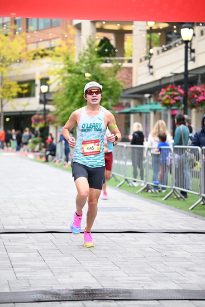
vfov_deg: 21.7
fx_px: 802
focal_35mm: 94
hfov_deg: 14.6
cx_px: 102
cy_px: 154
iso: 1600
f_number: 2.8
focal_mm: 94
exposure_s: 1/1250
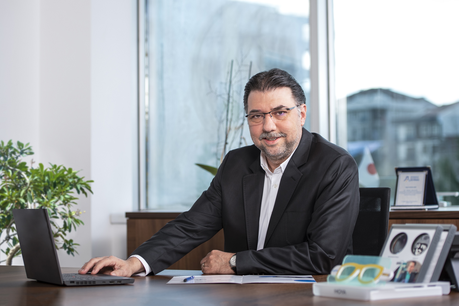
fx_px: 893
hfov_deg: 28.8
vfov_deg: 19.5
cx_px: 230
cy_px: 153
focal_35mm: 70
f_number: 2.8
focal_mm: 70
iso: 100
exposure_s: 1/160
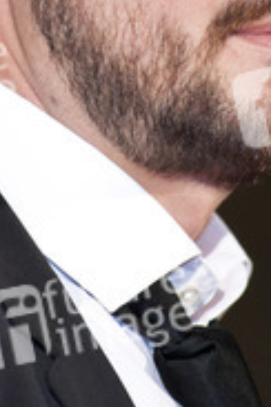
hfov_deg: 3.1
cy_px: -16
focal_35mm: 437
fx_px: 4934
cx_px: 145
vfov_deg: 4.7
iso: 1600
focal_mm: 200
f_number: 4
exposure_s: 1/320
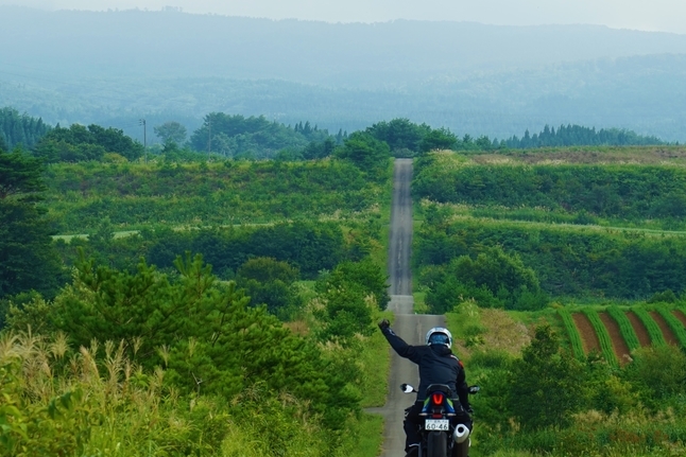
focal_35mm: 130
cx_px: 399
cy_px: 256
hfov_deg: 15.8
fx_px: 2478
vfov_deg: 10.6
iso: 100
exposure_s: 1/200
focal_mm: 105
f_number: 7.1
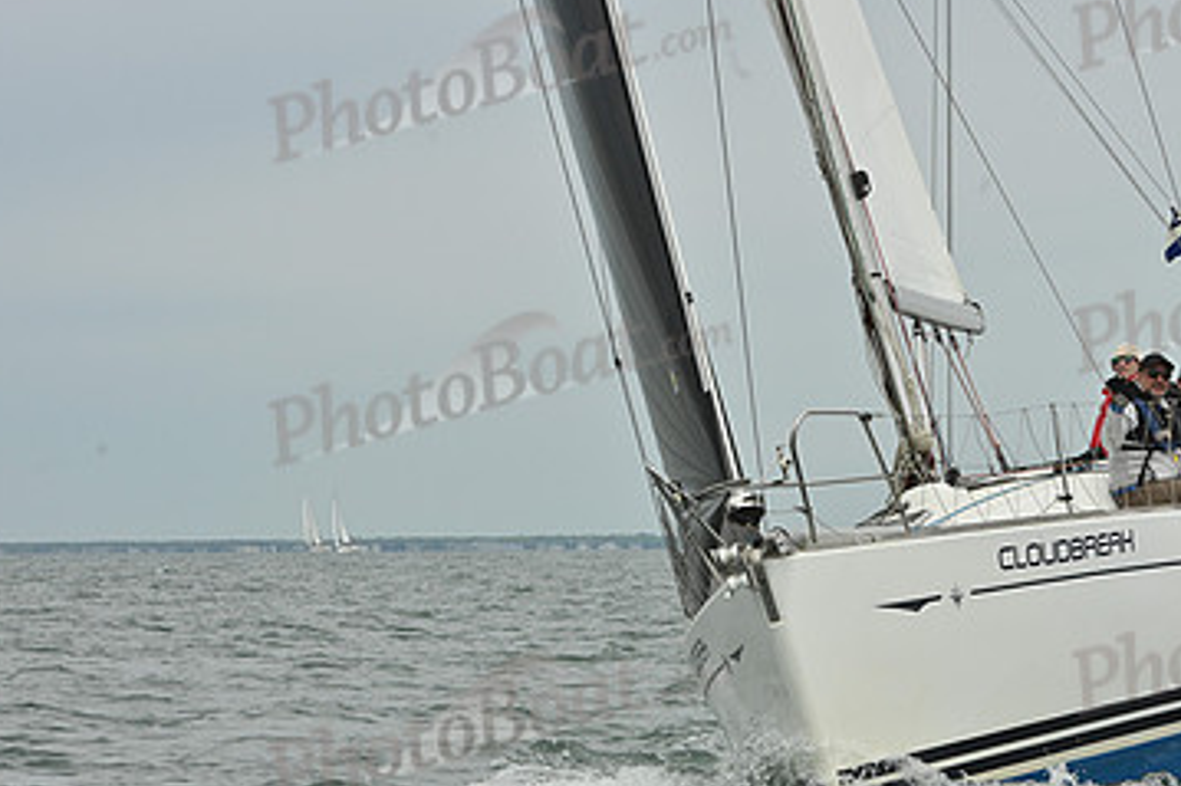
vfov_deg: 7.6
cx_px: 905
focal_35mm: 181
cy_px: 505
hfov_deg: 11.3
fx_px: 5935
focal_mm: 112
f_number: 10
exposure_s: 1/800
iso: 320
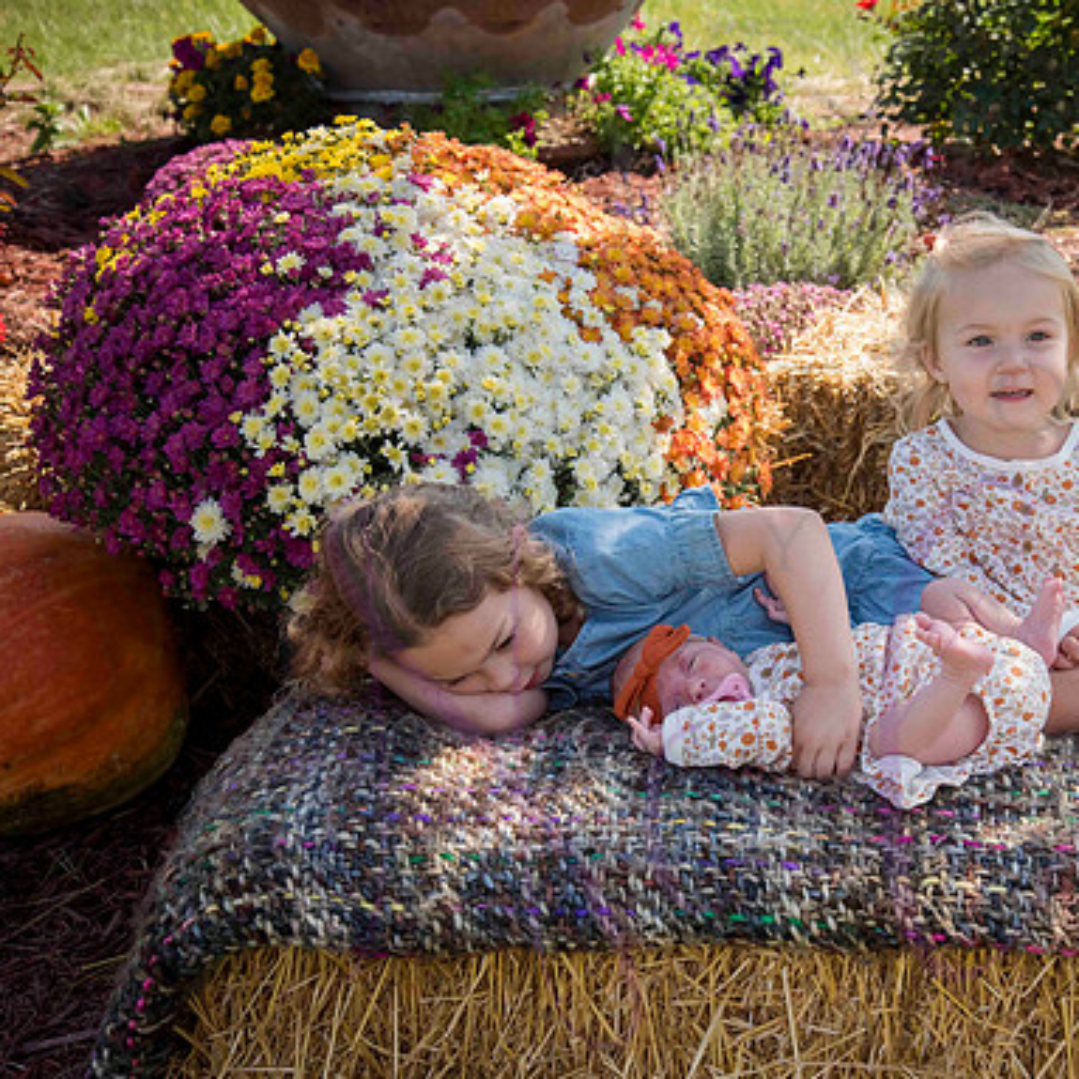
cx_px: 800
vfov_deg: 25.7
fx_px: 2363
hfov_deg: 25.4
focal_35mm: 67
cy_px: 537
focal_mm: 52
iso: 400
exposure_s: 1/500
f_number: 8
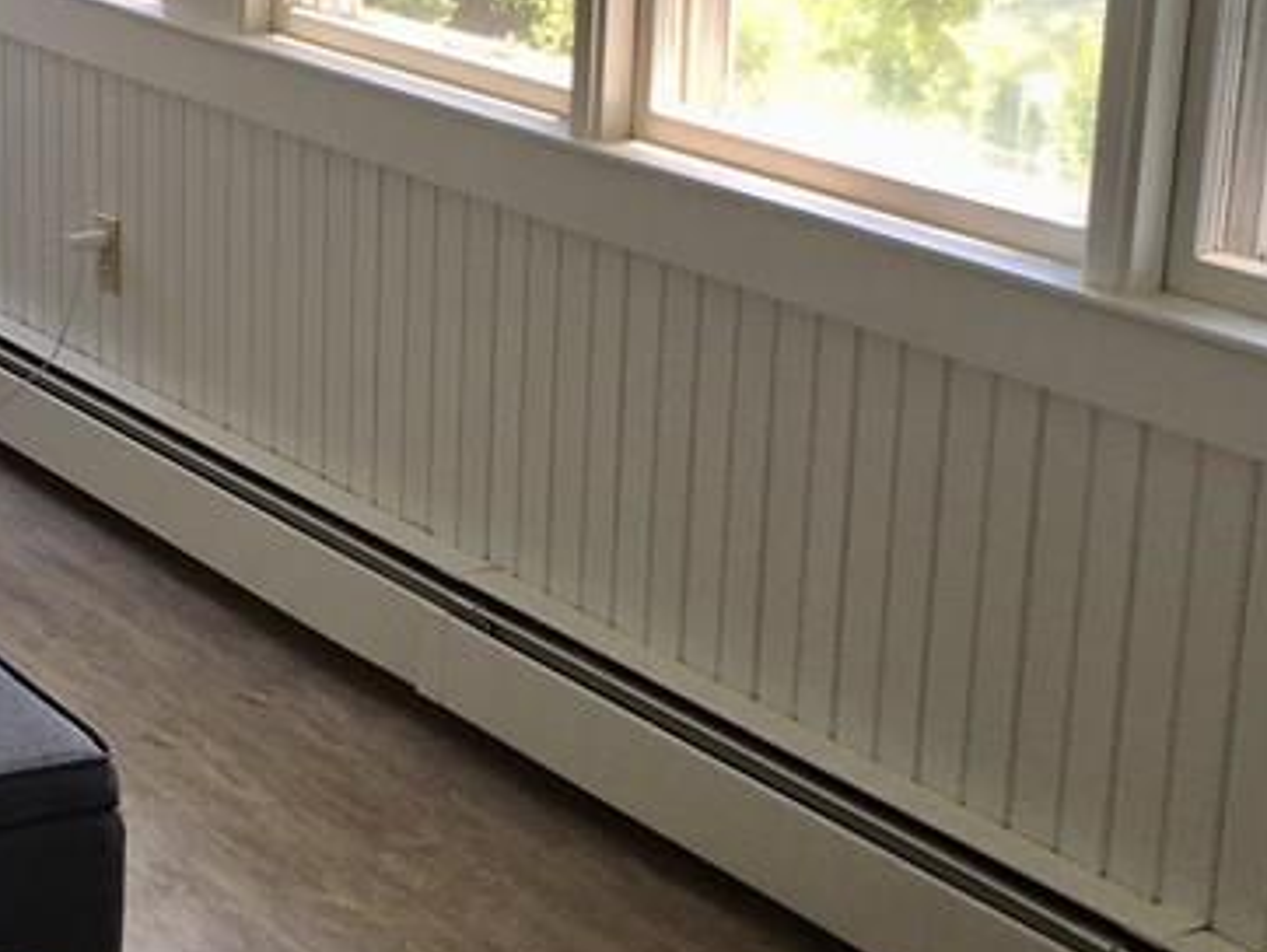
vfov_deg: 18.0
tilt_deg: -15.0
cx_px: 294
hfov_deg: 23.5
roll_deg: -1.0
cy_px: 382
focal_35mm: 82
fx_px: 3003
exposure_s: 1/120
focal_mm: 4.15
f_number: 2.2
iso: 25
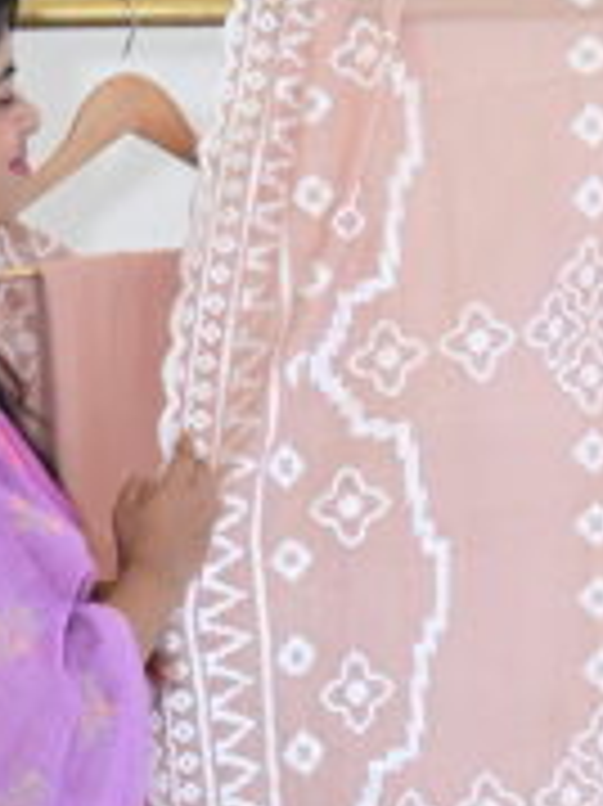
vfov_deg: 13.6
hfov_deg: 10.2
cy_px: 651
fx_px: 3372
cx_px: 279
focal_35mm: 145
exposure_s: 1/160
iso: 500
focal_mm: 30
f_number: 6.3
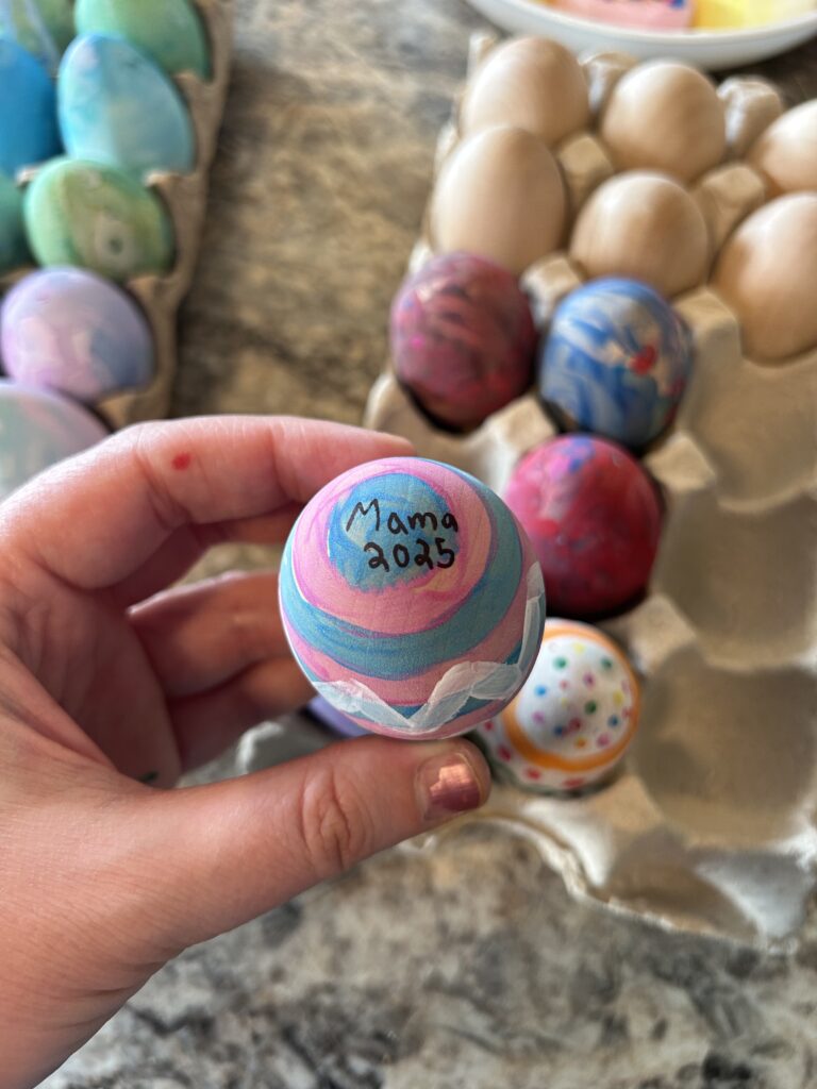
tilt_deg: -68.8
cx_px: 408
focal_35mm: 26
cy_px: 544
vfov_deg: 67.3
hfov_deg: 53.1
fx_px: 818
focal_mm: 5.7
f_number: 1.5
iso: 125
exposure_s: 1/60
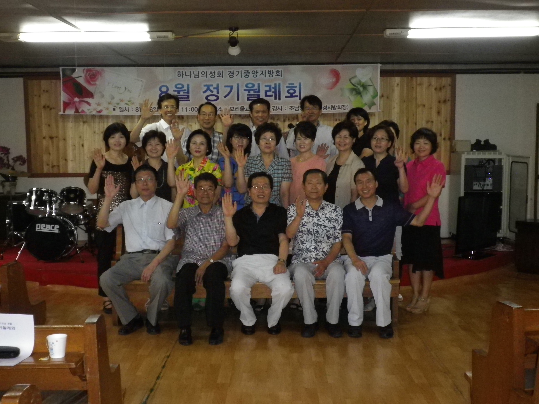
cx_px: 270
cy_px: 202
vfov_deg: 30.9
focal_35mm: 47
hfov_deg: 40.4
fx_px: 732
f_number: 4.6
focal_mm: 8.46
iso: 800
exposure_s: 1/100
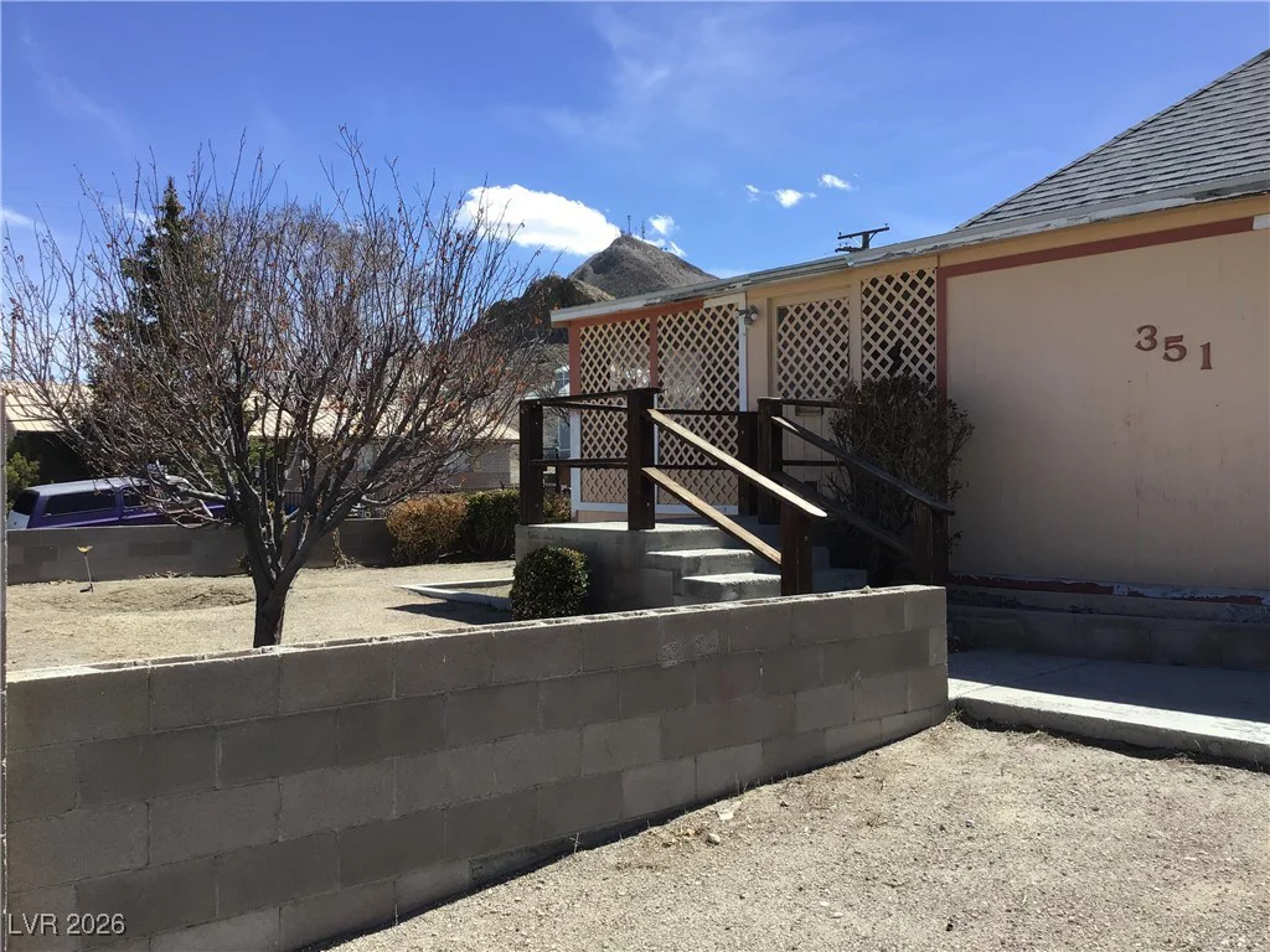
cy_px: 476
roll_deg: +0.2
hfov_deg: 58.4
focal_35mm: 31
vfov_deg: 45.4
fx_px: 1137
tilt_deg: -1.9
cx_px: 635
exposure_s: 1/1006
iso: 25
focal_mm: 3.3
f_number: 2.4
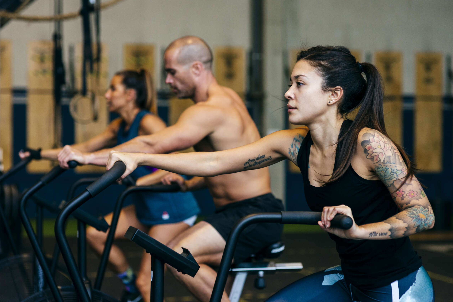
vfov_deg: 15.9
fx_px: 1082
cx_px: 228
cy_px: 151
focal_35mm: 86
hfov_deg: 23.6
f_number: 3.5
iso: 1600
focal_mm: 85
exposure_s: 1/250
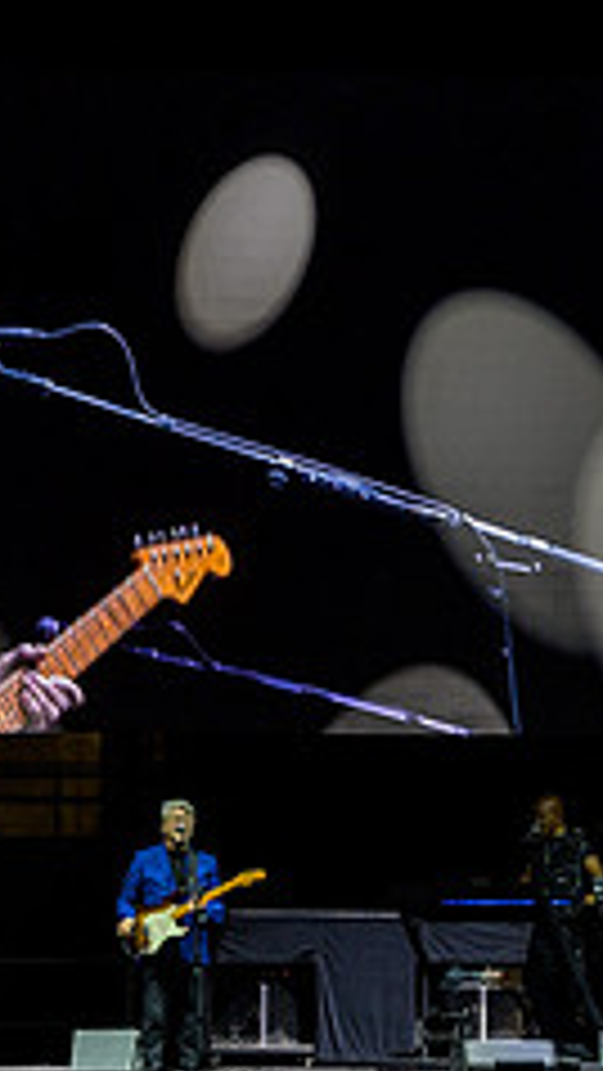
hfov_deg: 4.7
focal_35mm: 260
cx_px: 169
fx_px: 7385
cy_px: 533
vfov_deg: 8.3
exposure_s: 1/100
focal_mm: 70
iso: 560
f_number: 5
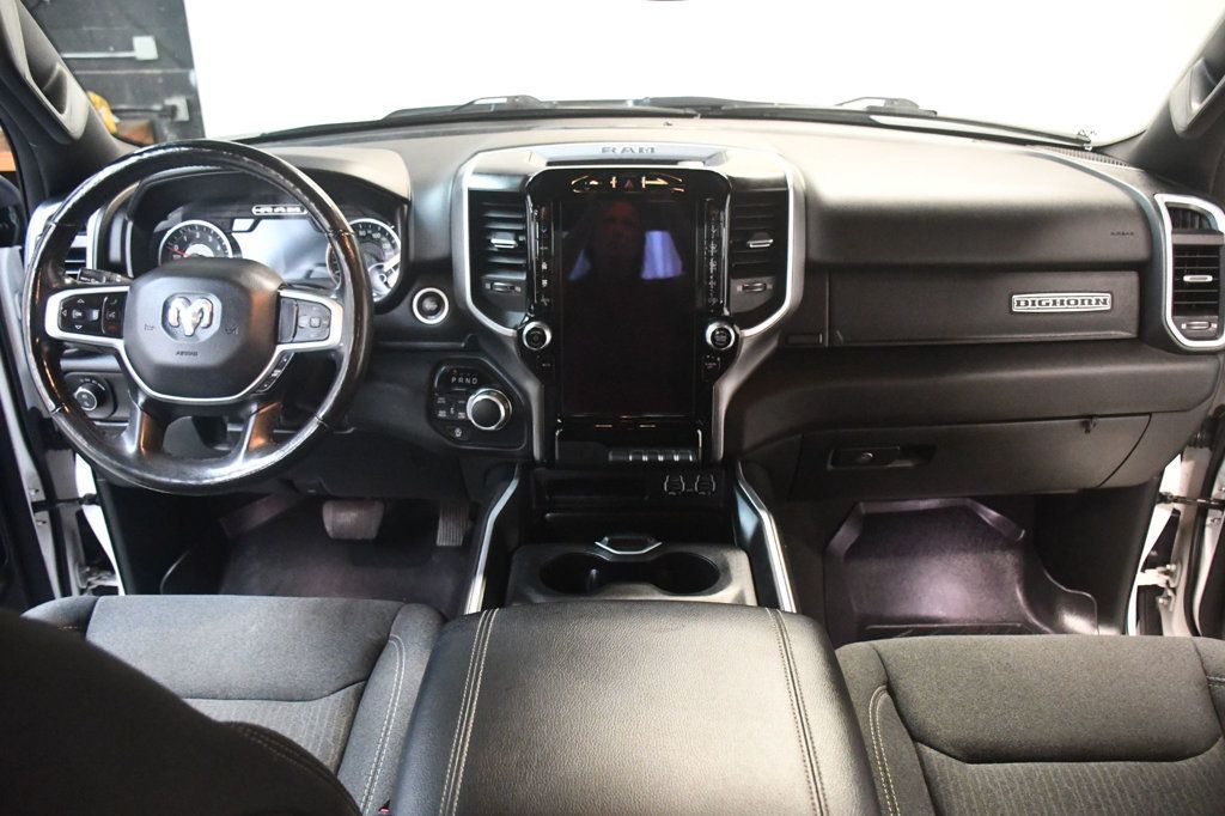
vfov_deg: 43.6
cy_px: 408
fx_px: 1020
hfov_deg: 61.9
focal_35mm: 30
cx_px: 612
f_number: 3.5
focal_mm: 20
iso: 8000
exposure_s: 1/60
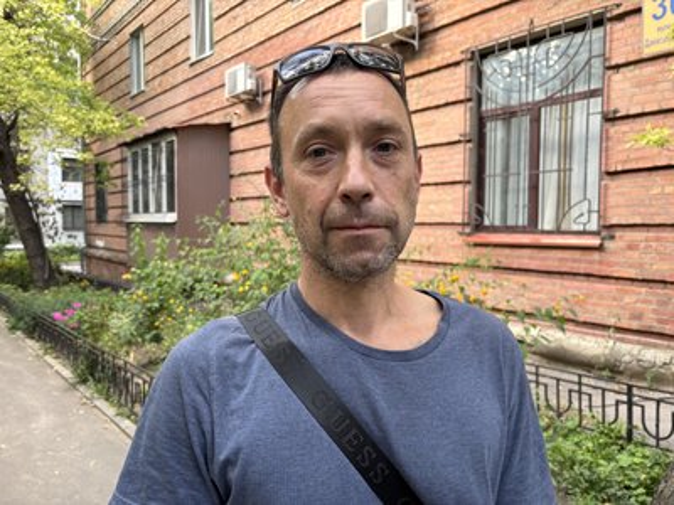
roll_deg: +0.0
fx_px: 506
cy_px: 252
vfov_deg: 53.1
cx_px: 337
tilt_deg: -3.9
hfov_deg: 67.3
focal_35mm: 26
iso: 50
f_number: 1.6
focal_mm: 5.96
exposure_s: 1/121
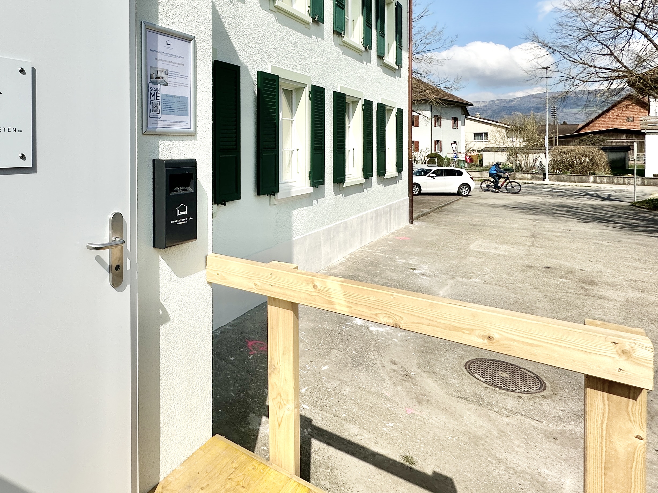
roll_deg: -0.2
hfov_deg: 70.4
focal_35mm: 23
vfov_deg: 57.0
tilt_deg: -0.9
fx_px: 437
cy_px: 148
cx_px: 189
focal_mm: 2.22
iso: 50
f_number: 2.2
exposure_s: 1/4651
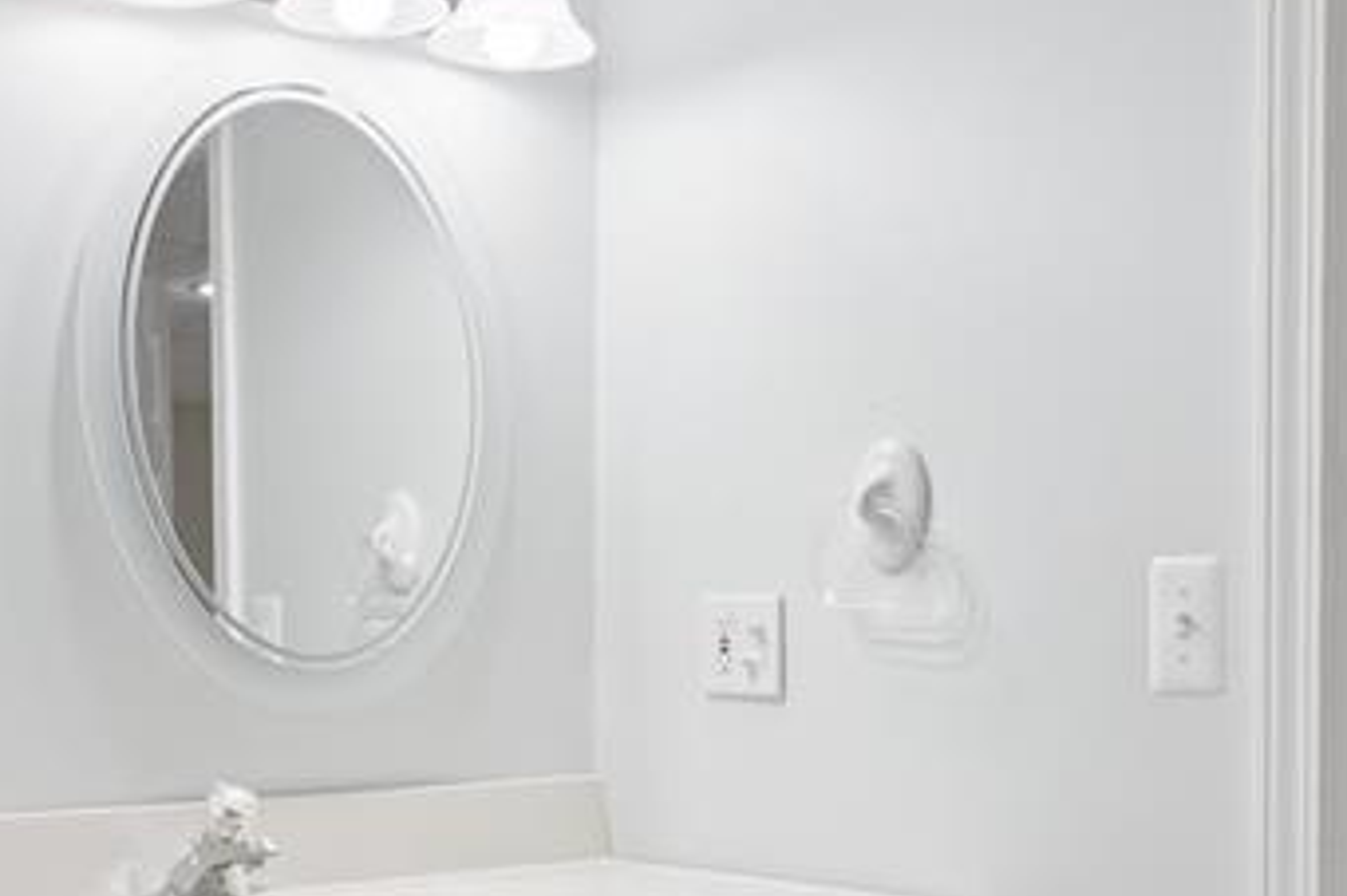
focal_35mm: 51
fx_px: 1907
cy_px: 663
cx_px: 237
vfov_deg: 26.2
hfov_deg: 37.3
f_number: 8
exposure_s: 1/50
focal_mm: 11.5
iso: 400
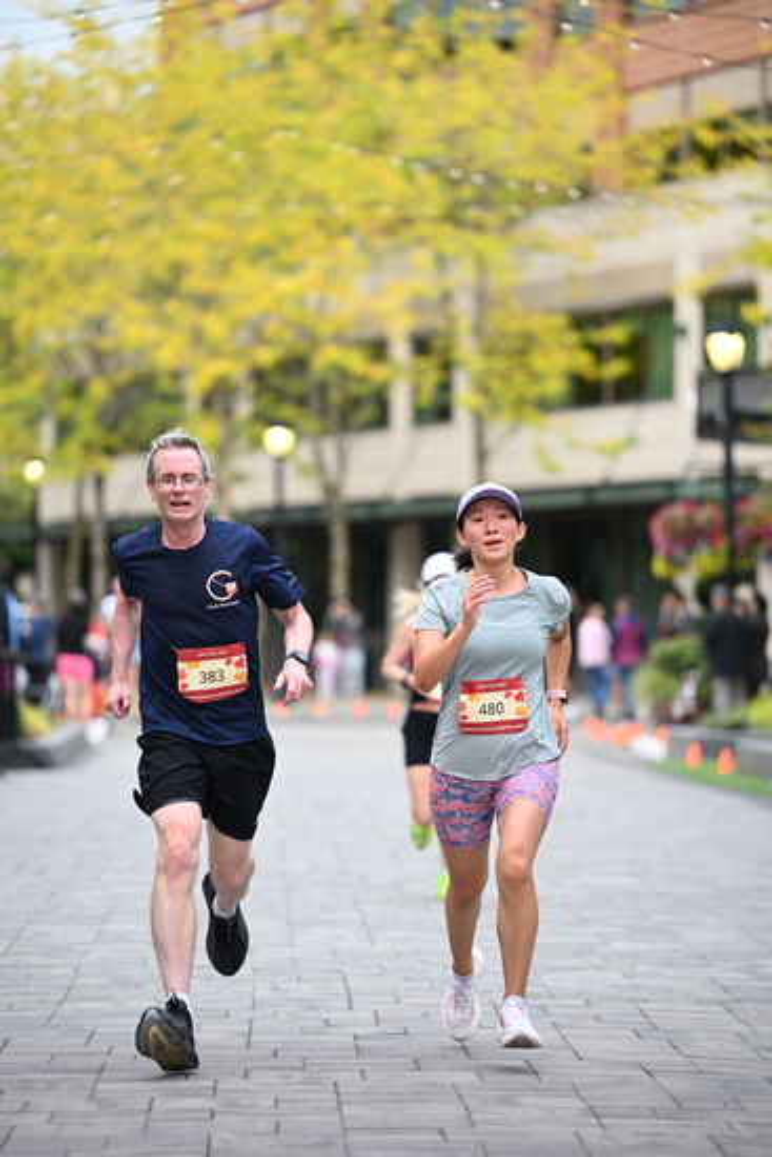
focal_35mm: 145
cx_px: 386
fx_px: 4661
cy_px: 578
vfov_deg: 14.1
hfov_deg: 9.5
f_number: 2.8
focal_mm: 145
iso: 1000
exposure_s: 1/2000
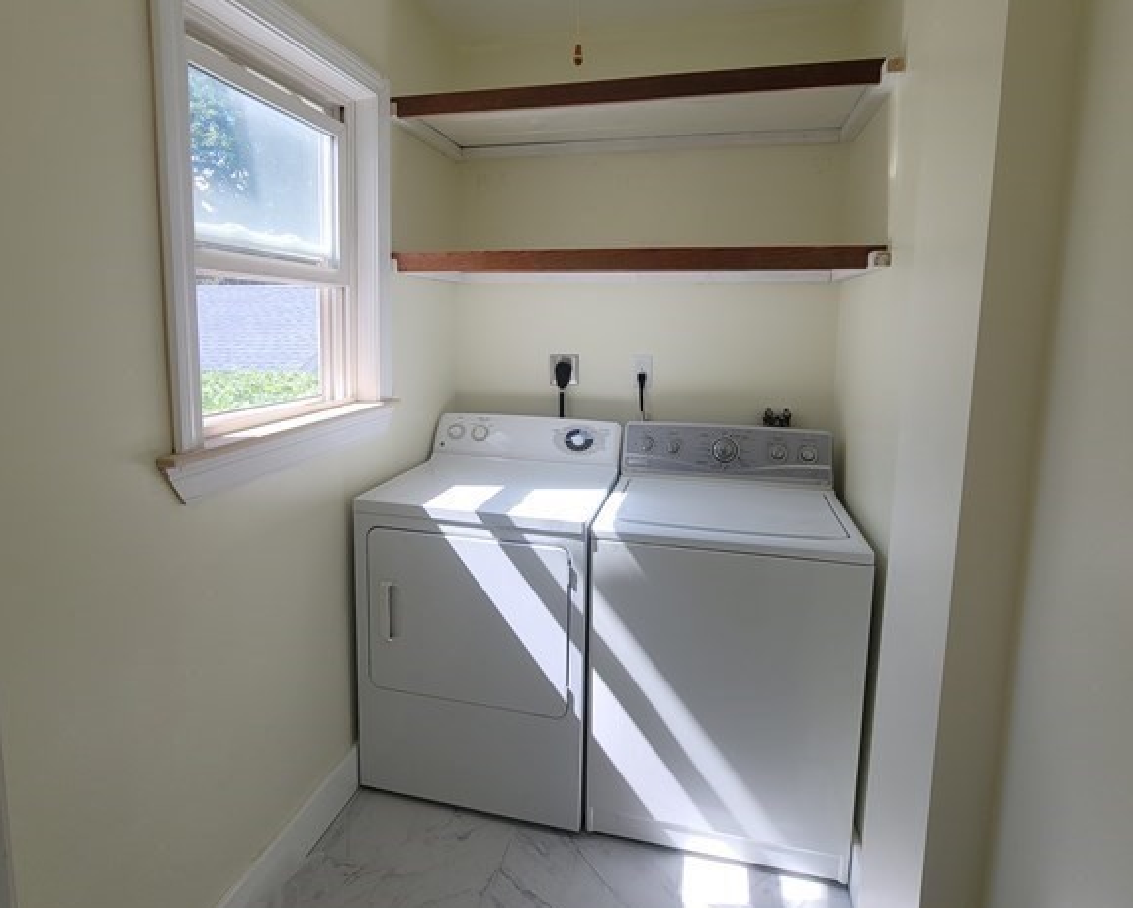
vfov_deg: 76.7
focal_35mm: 17
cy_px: 396
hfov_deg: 89.6
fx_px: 570
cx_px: 566
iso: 64
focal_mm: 2.2
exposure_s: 1/297
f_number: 2.2
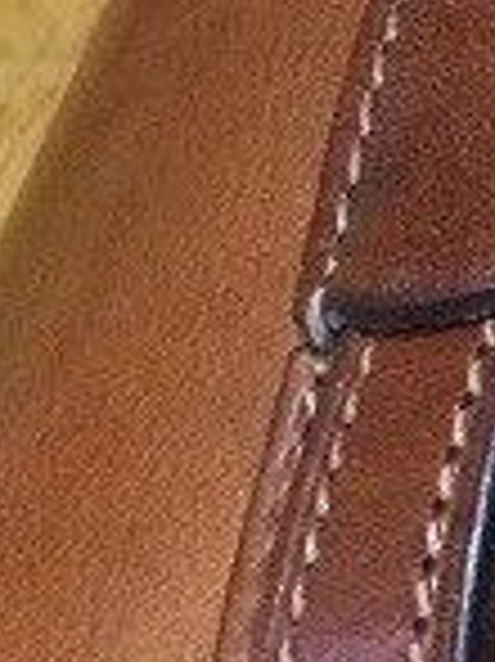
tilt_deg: -52.6
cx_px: 1012
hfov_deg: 8.7
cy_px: 104
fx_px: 3074
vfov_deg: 12.2
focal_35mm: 161
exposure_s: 1/15
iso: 320
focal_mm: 4.15
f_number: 2.2
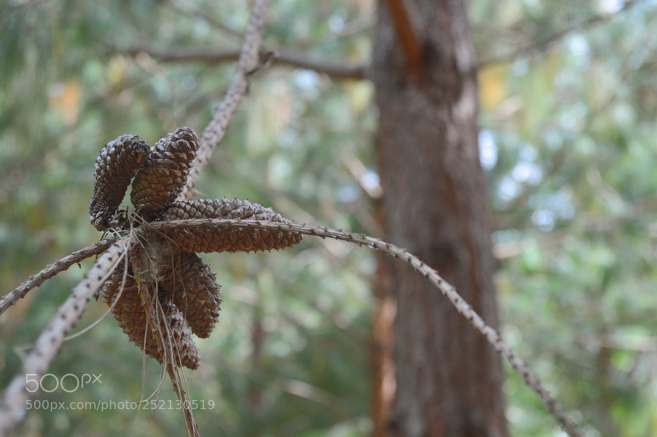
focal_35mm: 52
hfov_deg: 37.9
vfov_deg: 25.7
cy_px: 218
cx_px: 328
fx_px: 957
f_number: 5
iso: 400
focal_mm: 35
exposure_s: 1/200
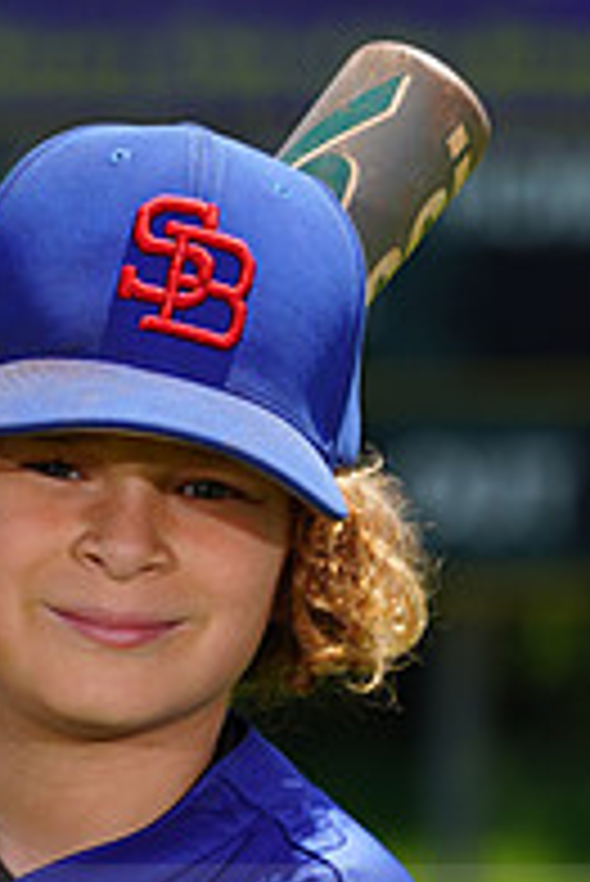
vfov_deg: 2.7
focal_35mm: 750
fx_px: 18404
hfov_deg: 1.8
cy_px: 927
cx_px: -92
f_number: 8
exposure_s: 1/250
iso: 100
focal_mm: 253
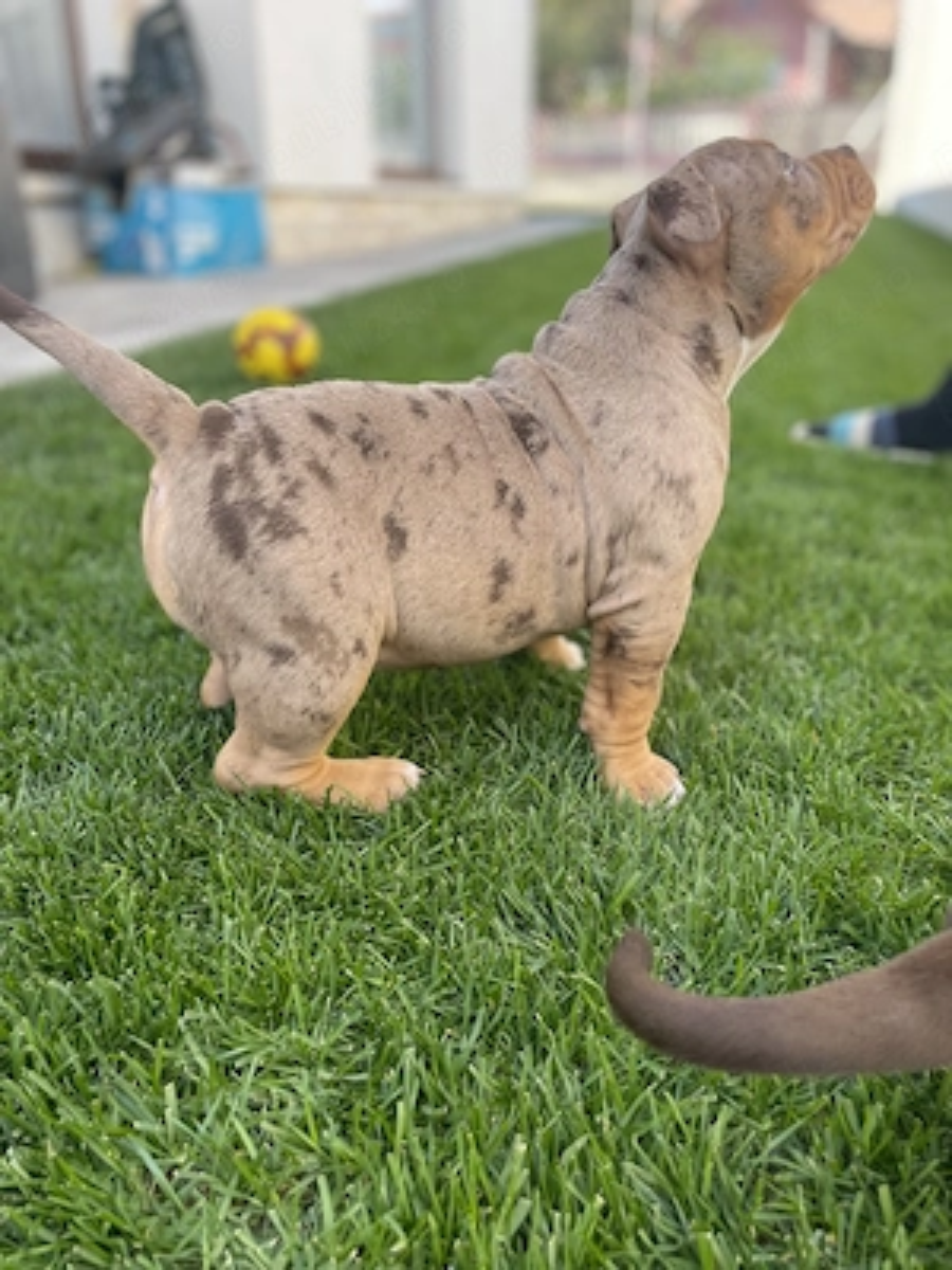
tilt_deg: -21.2
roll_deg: +0.6
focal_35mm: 26
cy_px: 635
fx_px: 953
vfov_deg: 67.3
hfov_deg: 53.1
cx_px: 476
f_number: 1.6
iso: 50
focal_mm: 4.2
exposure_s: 1/530
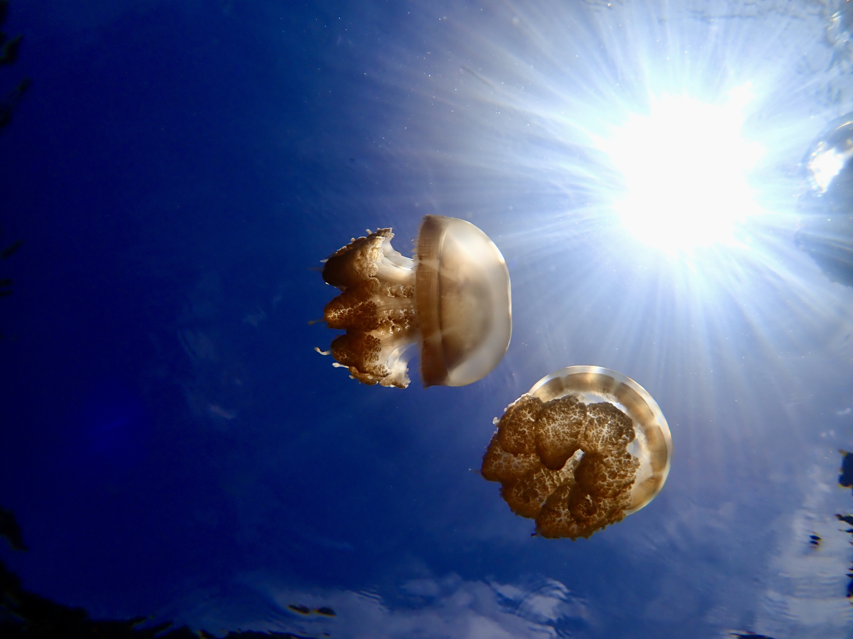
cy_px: 320
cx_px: 426
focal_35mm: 25
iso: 100
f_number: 8
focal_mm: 4.5
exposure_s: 1/1000
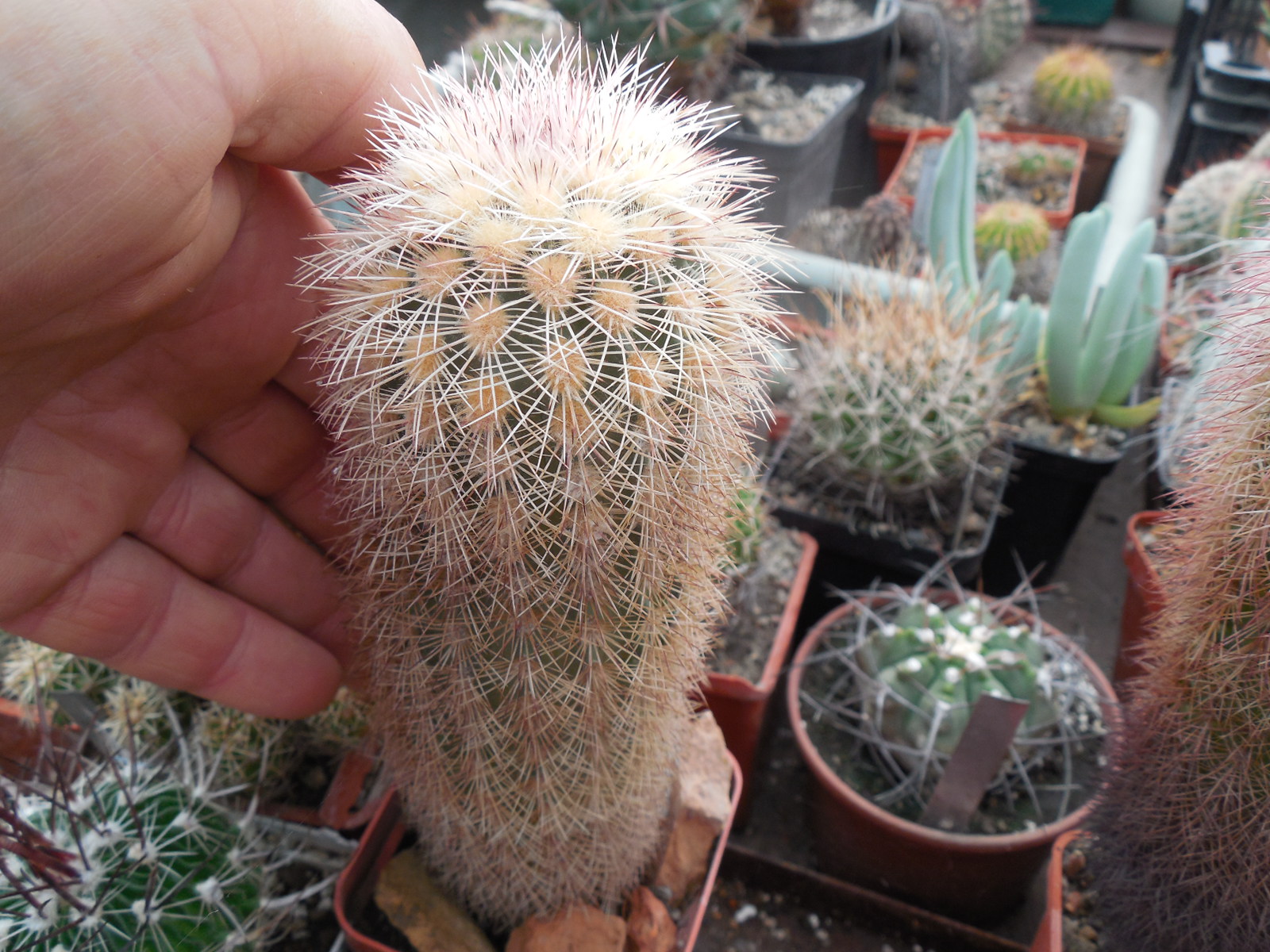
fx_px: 1137
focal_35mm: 31
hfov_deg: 58.4
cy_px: 476
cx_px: 635
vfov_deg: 45.4
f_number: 3.6
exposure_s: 1/40
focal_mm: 5.6
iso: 125
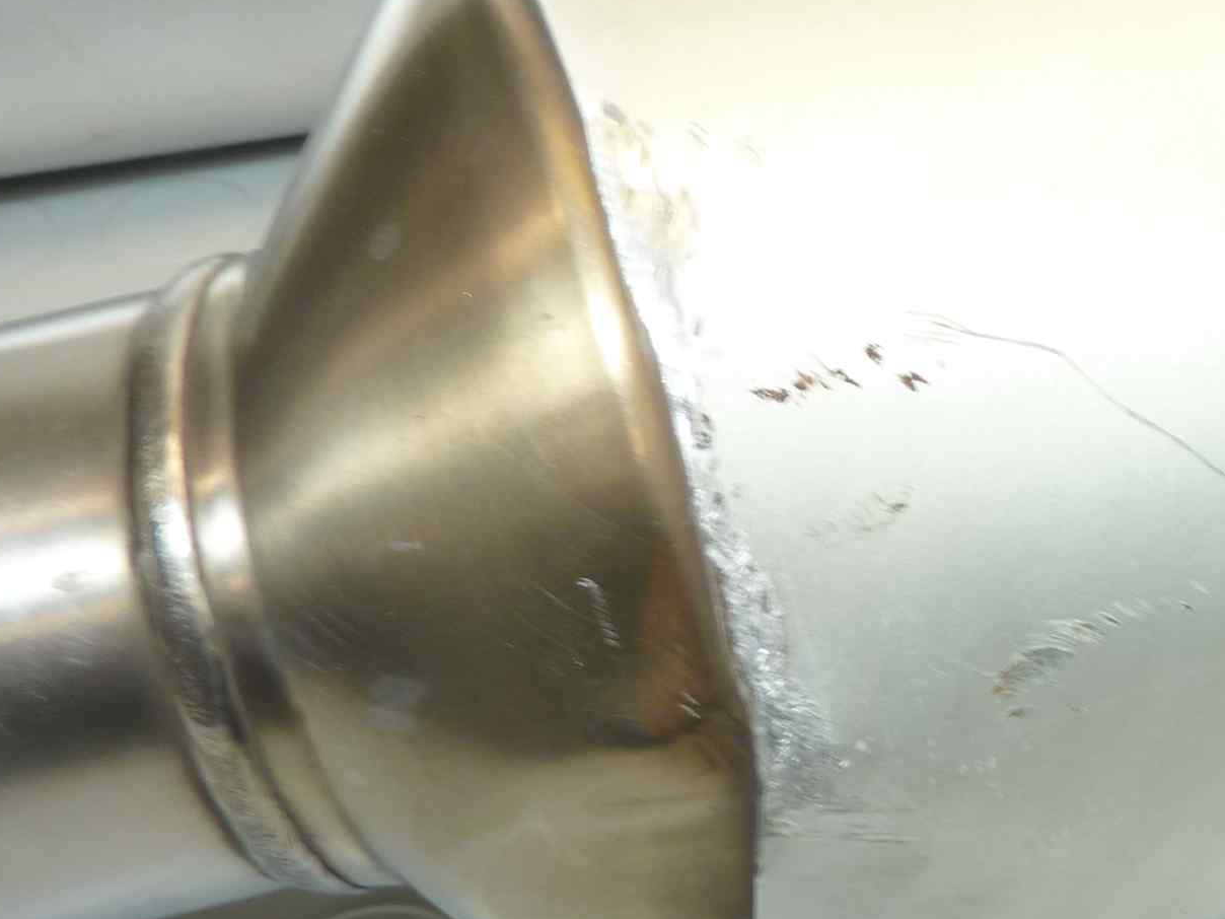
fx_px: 1876
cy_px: 427
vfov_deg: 27.5
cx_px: 1204
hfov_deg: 33.3
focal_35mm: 53
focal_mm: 4.1
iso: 80
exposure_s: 1/25
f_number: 3.3
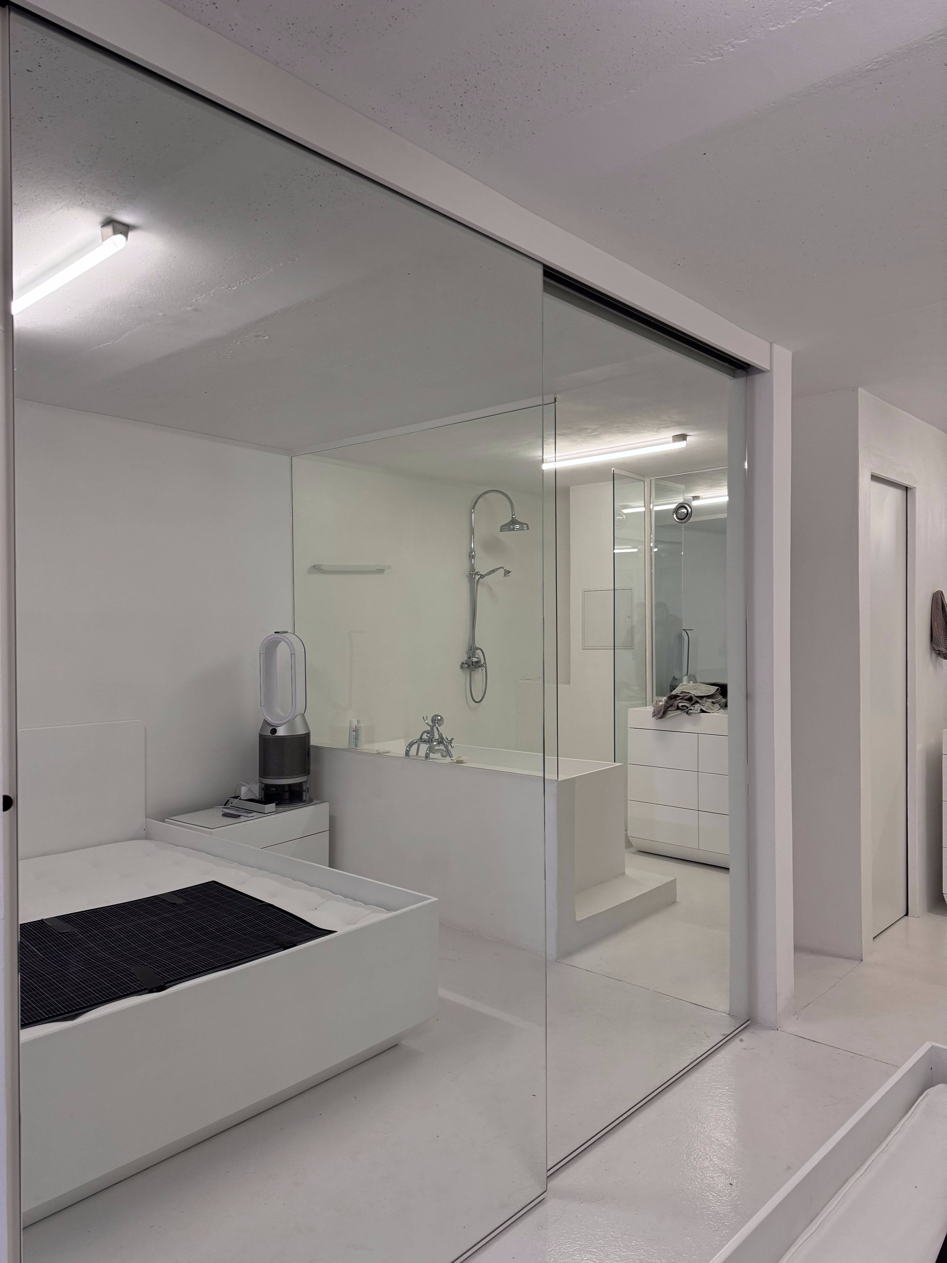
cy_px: 632
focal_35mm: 24
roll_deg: +0.6
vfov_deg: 71.6
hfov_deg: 56.8
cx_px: 474
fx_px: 875
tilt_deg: -0.9
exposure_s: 1/100
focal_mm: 6.76
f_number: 1.78
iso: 200
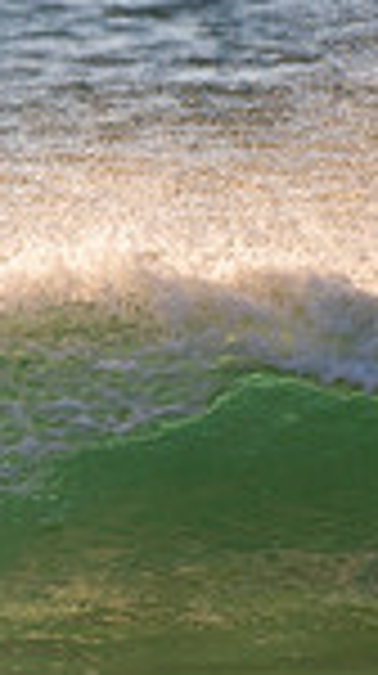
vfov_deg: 1.0
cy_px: 313
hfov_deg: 0.6
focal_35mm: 2129
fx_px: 38065
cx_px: -900
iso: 72
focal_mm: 500
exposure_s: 1/400
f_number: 5.6
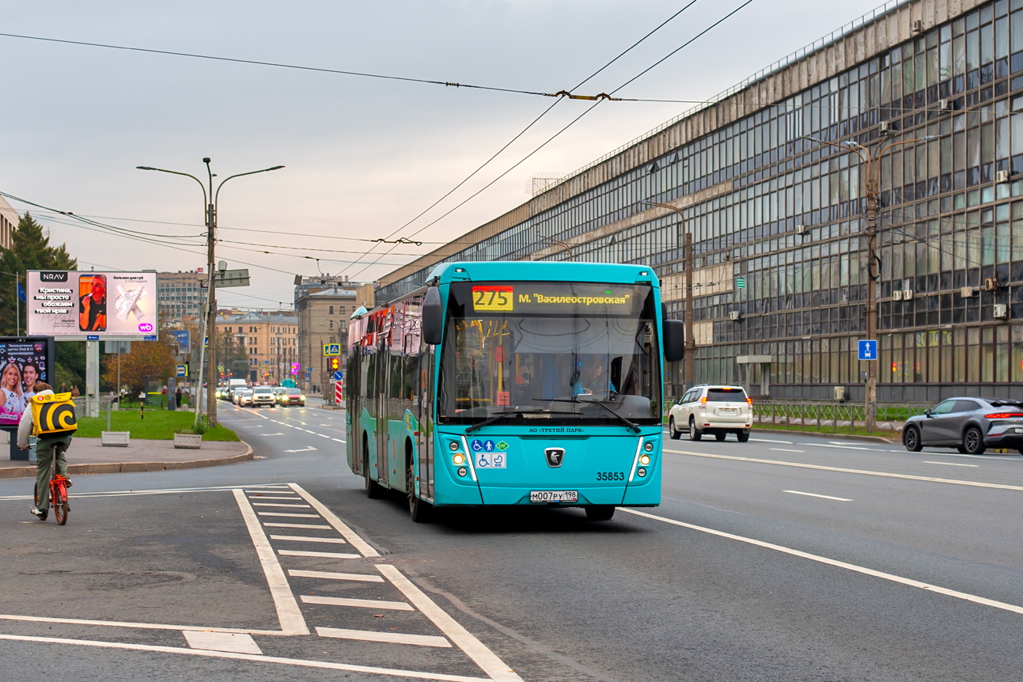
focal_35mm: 58
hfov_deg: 34.5
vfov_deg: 23.4
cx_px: 507
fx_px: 1648
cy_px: 297
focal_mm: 50
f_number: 5
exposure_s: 1/200
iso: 400
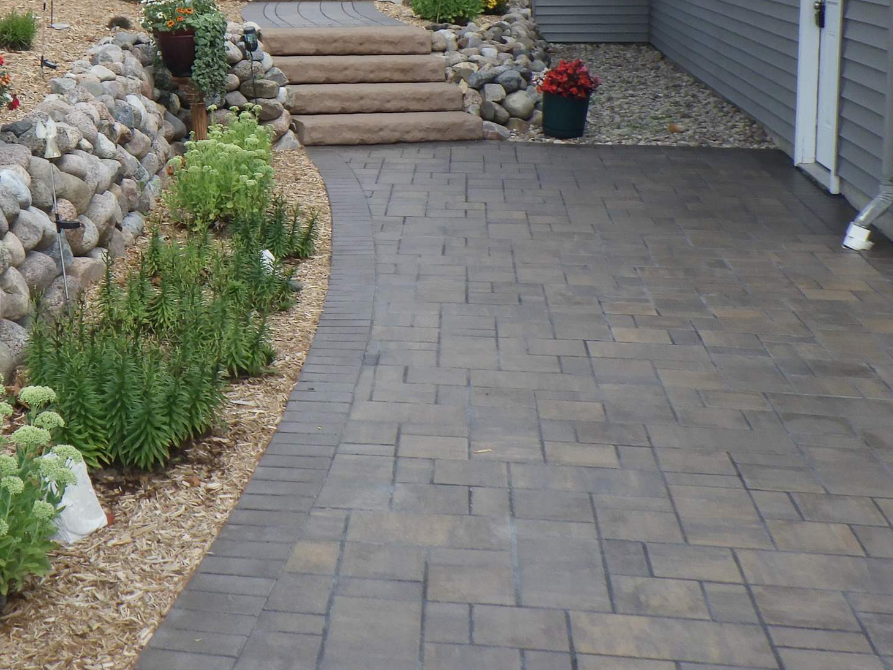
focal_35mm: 59
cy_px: 116
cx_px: 174
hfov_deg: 31.8
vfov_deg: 24.3
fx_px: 1522
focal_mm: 5
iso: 125
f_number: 4.2
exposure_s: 1/500
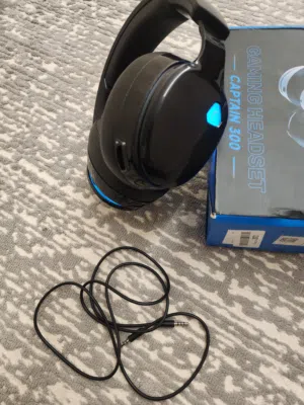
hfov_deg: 58.9
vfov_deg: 73.9
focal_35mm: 23
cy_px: 202
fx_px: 269
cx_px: 152
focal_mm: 6.4
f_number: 1.8
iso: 640
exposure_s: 1/60
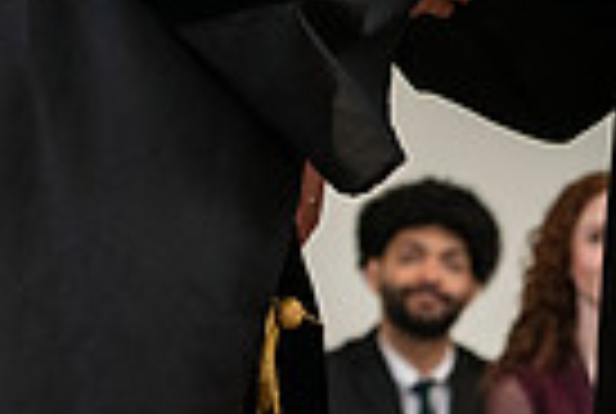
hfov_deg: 6.1
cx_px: 499
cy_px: -277
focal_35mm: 338
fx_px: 5796
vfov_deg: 4.1
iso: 1600
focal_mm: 80
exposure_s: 1/200
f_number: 4.5
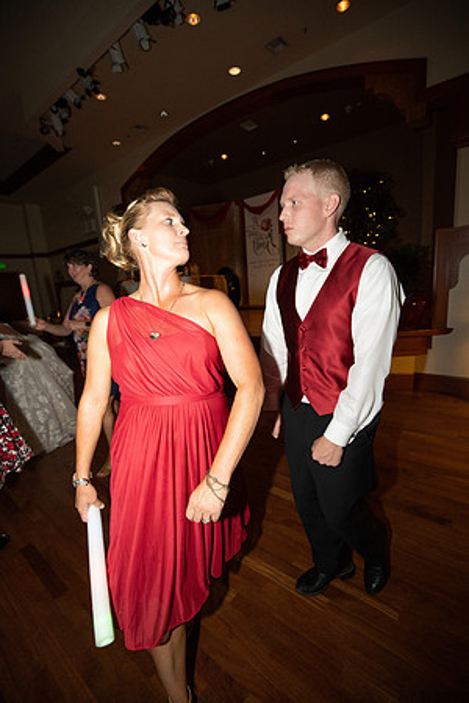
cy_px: 352
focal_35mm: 16
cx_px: 234
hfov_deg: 73.7
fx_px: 313
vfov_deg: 96.7
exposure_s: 1/250
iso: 6400
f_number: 4
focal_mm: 16
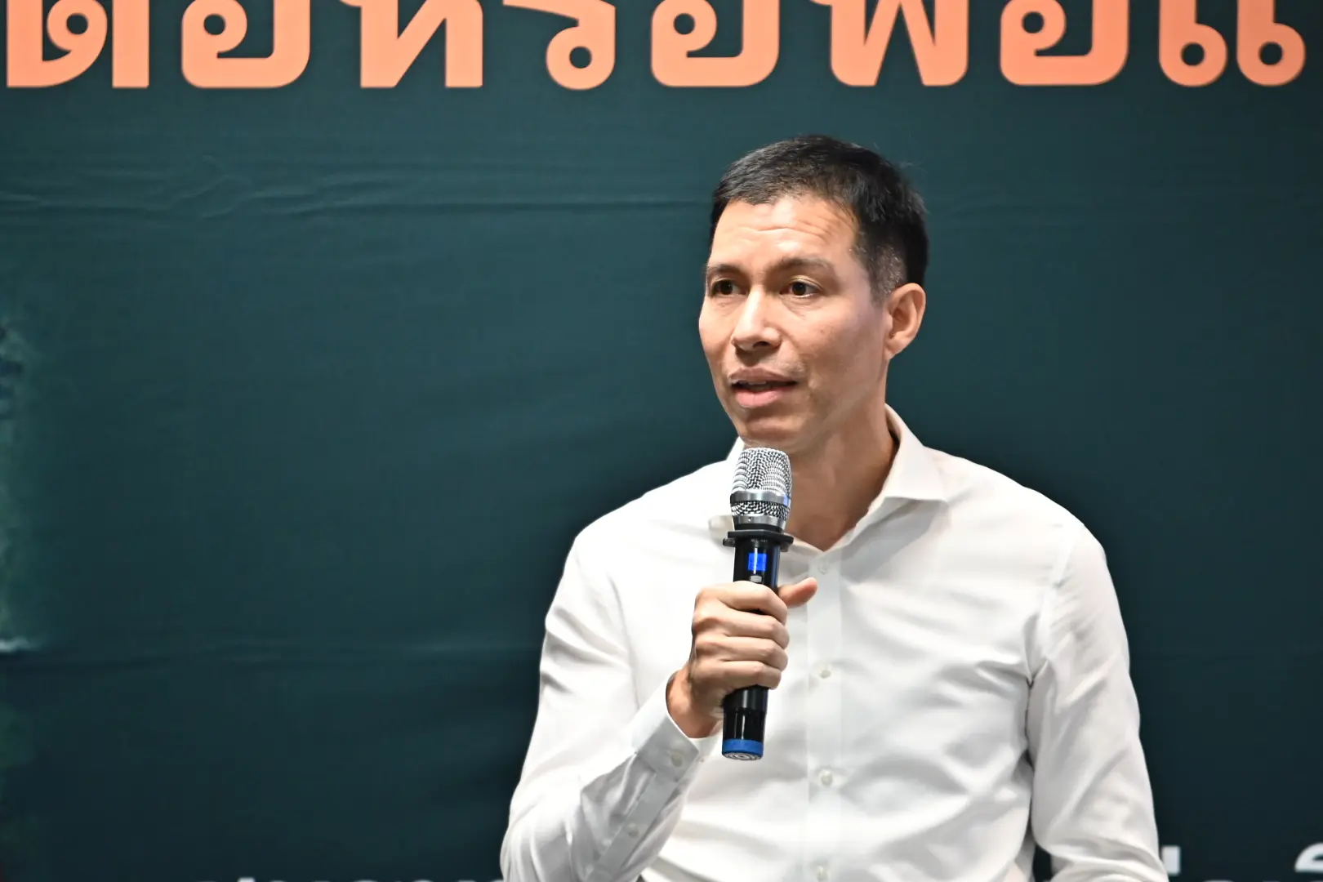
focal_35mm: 300
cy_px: 441
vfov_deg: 4.6
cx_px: 662
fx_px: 11024
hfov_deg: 6.9
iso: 1600
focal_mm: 200
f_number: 2.8
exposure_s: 1/200
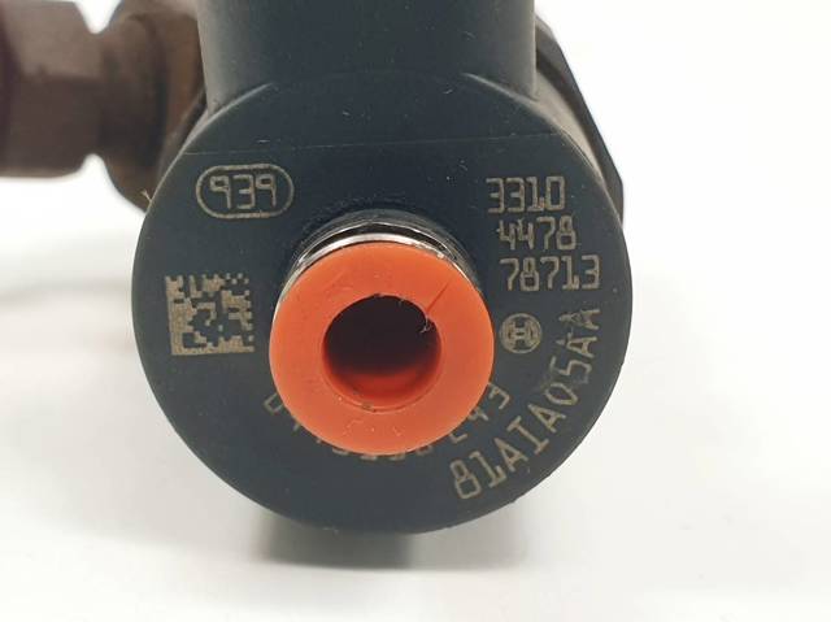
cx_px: 416
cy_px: 311
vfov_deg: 53.0
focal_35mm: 26
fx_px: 624
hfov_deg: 67.3
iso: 50
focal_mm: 4.3
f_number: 2.4
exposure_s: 1/176
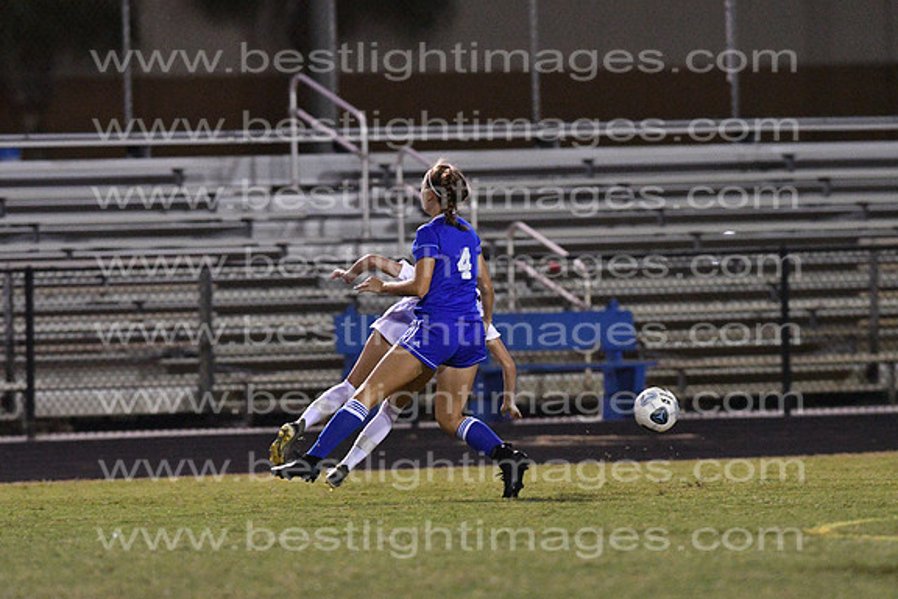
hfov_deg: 4.6
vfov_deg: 3.0
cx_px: 451
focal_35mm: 453
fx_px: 11299
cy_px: 300
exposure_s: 1/640
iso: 10000
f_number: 3.5
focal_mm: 300
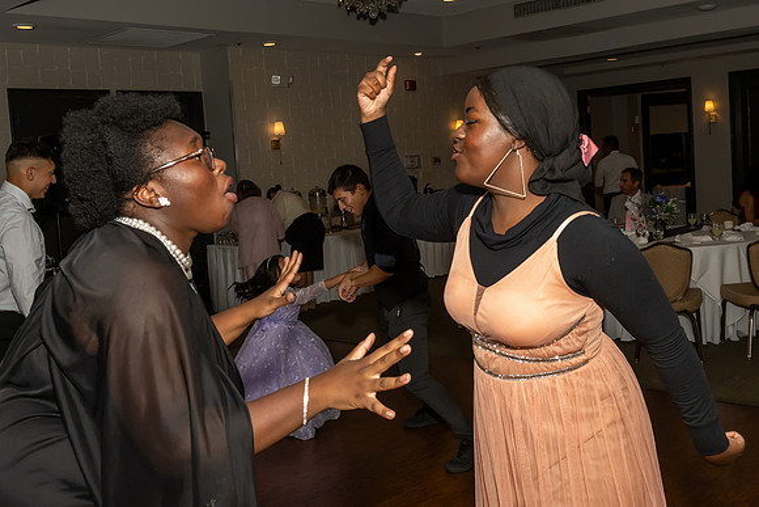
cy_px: 217
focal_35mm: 39
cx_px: 429
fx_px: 827
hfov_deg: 49.2
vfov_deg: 34.0
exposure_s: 1/250
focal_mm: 22
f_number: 7.1
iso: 1000
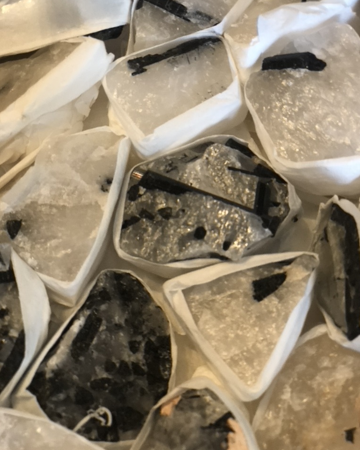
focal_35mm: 60
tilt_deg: -64.6
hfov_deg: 25.4
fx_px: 799
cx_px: 181
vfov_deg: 31.4
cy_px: 216
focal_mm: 6.6
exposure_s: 1/33
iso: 320
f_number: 2.8
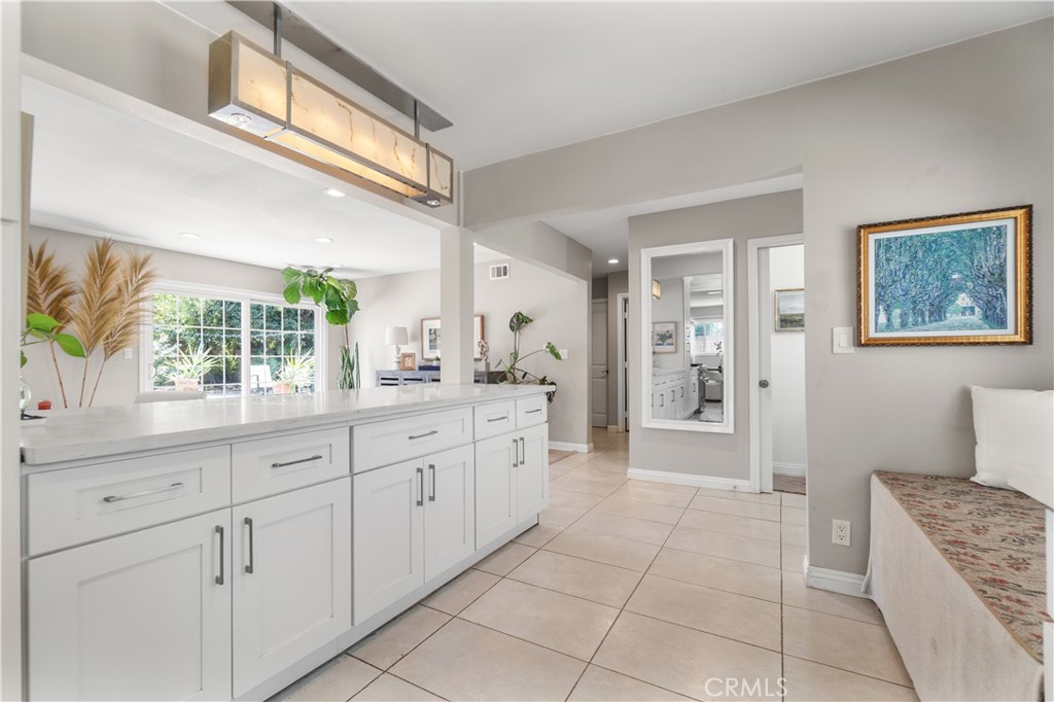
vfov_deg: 77.3
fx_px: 439
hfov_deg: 100.4
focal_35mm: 15
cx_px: 527
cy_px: 351
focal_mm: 10
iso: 320
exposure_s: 1/15
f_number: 7.1
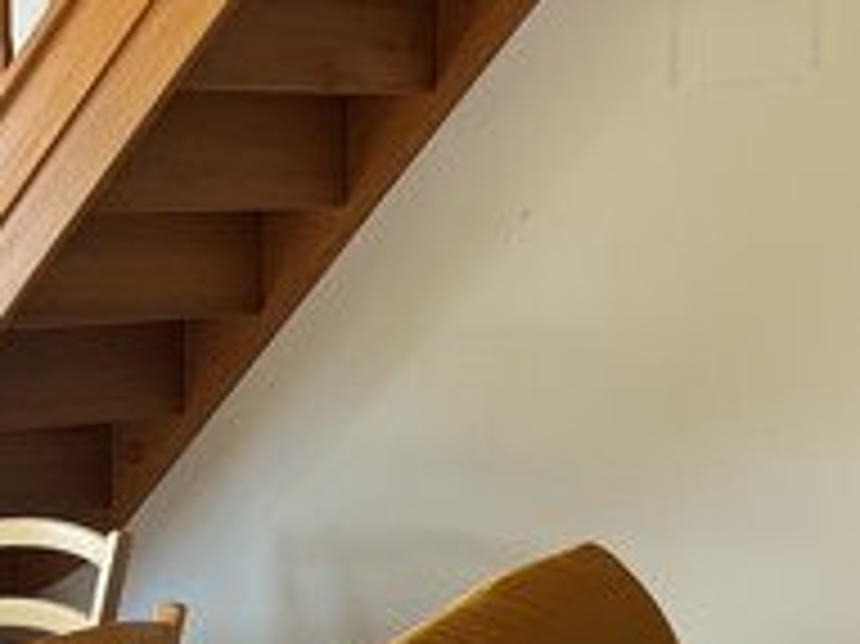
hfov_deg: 17.8
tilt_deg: -9.3
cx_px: 99
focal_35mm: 109
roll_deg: +0.9
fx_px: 2706
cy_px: 621
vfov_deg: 13.4
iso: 125
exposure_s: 1/121
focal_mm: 5.1
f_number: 1.6
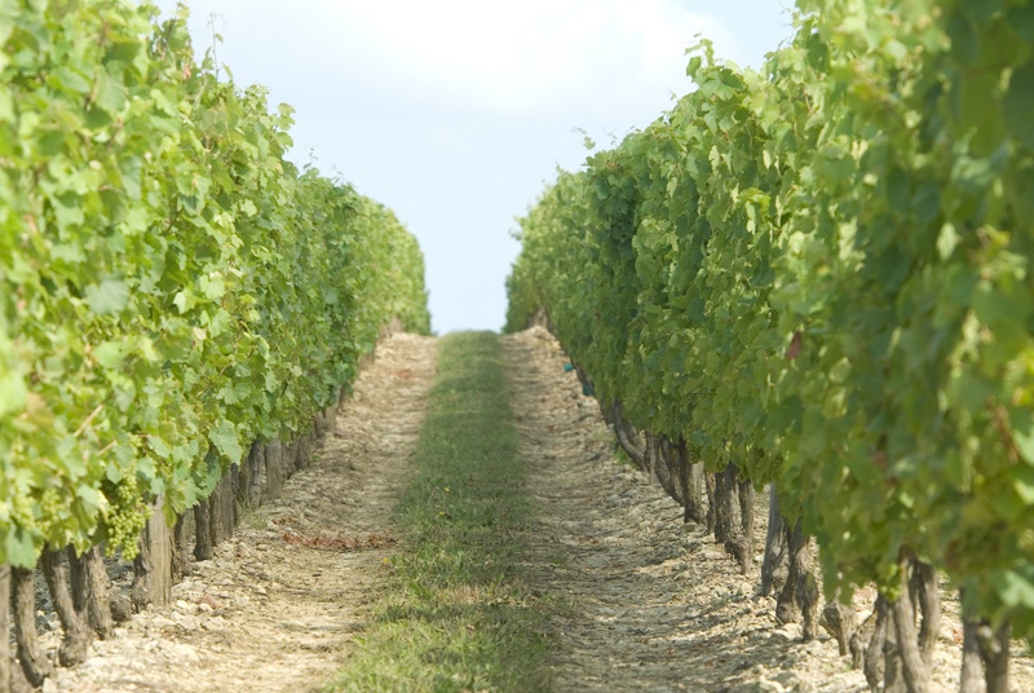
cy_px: 346
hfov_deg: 7.8
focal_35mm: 262
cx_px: 517
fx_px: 7551
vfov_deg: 5.3
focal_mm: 175
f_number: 8
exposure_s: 1/80
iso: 100
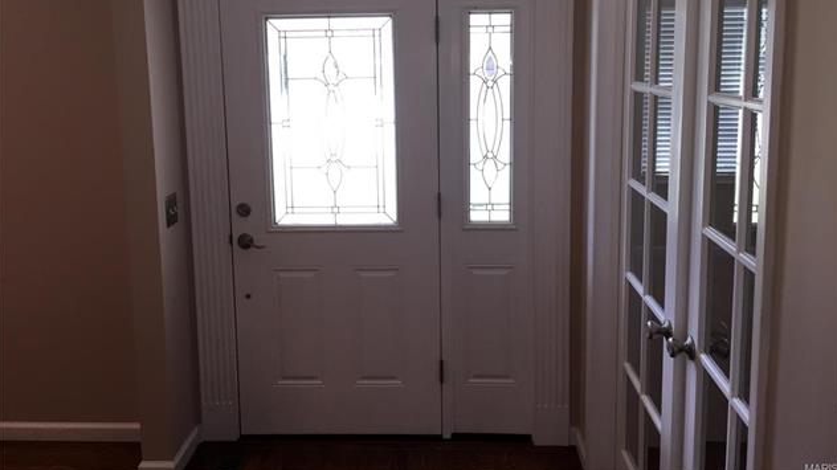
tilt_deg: -8.4
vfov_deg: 36.3
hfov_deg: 61.0
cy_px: 159
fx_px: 710
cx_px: 420
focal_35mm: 32
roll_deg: +0.6
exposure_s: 1/120
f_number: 2.2
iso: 80
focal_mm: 4.15
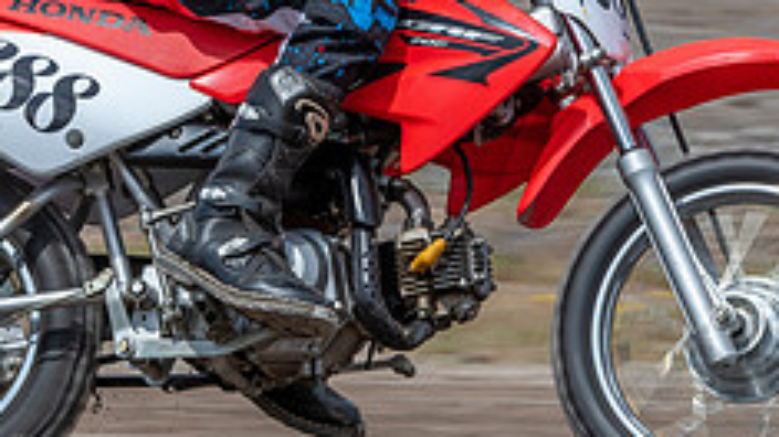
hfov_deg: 2.2
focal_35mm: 961
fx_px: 19844
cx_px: 275
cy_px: 29
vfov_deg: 1.3
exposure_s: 1/320
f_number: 8
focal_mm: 280
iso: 160
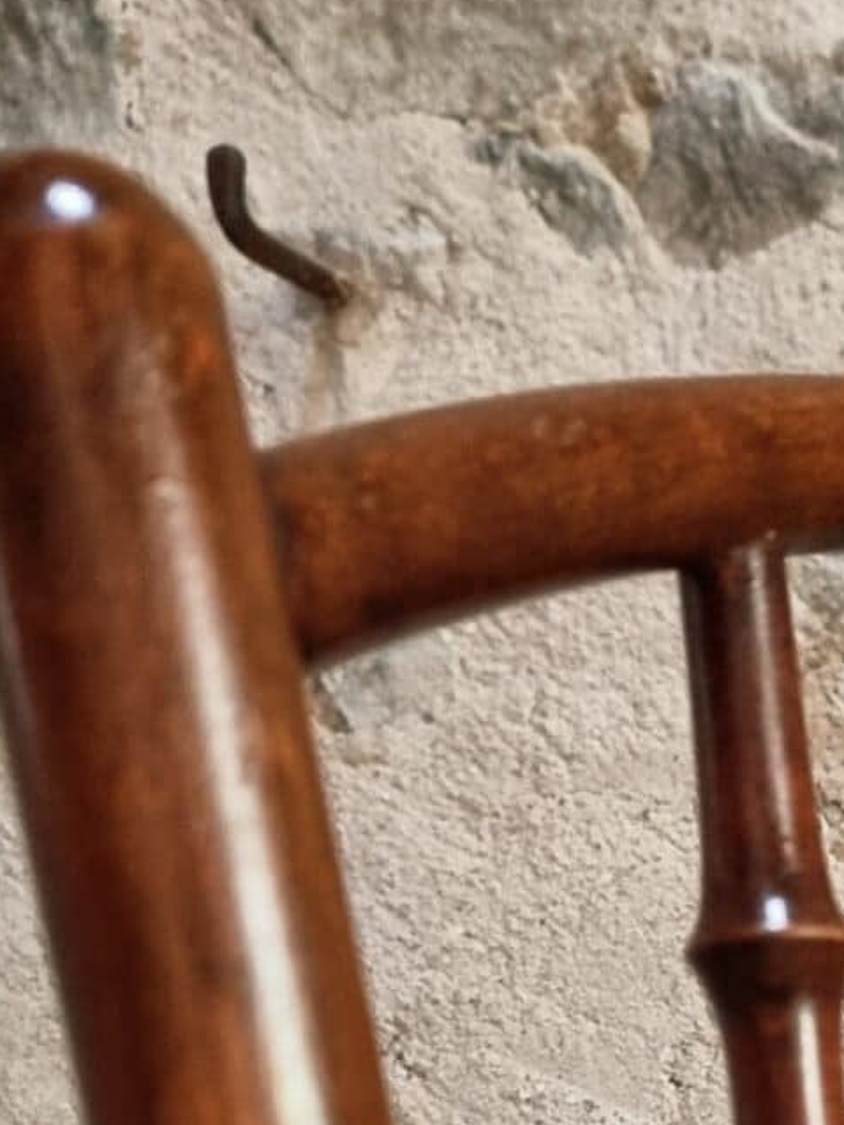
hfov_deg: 17.6
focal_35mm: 77
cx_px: 1179
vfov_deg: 22.9
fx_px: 2502
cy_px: 1412
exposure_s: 1/25
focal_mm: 6.7
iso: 500
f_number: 1.8
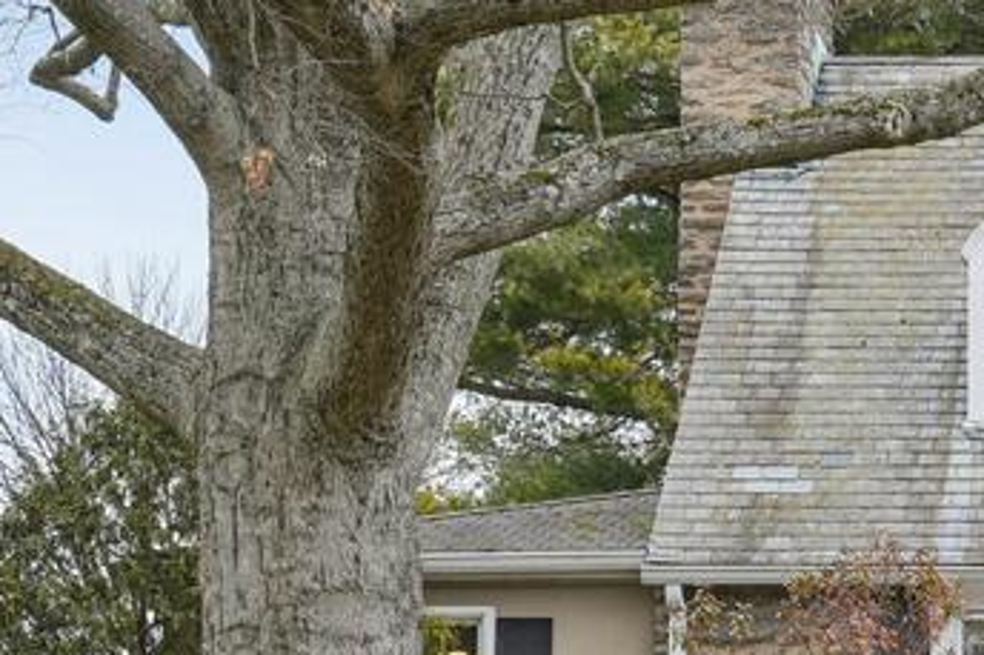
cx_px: 1419
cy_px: 634
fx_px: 3825
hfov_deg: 13.9
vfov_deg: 9.7
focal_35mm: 140
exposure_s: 1/50
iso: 160
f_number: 8
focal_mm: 47
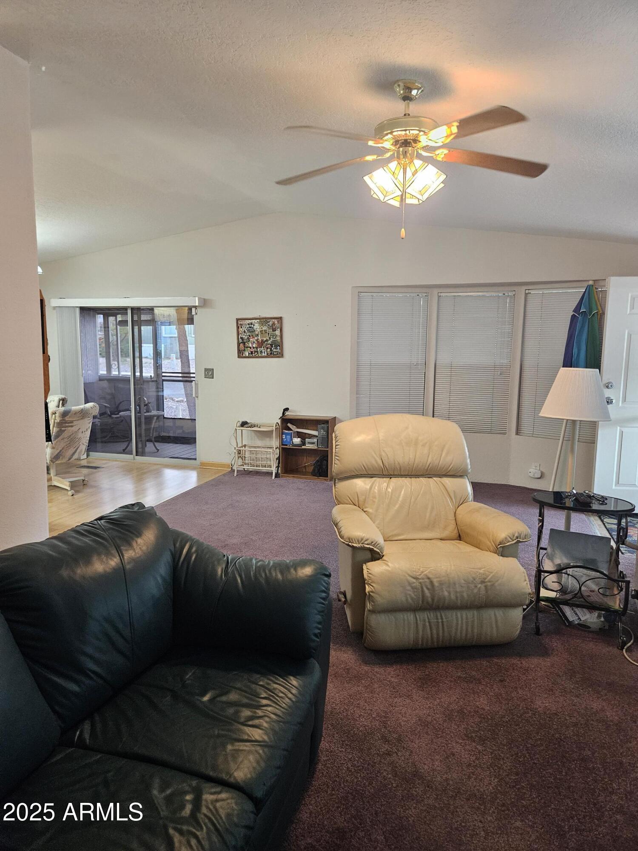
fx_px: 565
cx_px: 319
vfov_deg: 73.9
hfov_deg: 58.9
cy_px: 426
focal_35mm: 23
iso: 400
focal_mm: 5.4
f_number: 1.8
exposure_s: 1/120
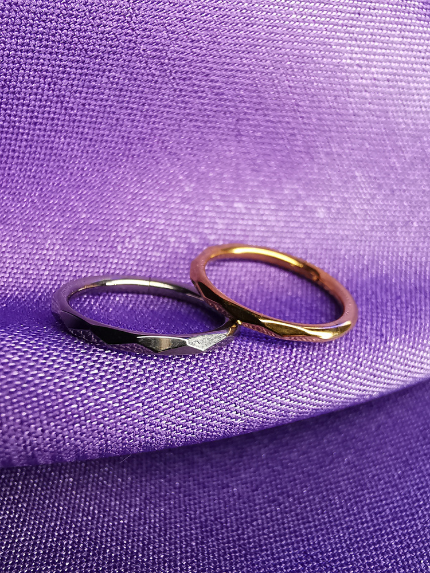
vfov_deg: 51.4
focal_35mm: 36
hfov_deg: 39.7
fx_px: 596
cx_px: 215
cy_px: 286
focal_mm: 2.35
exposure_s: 1/50
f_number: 2.2
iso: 80
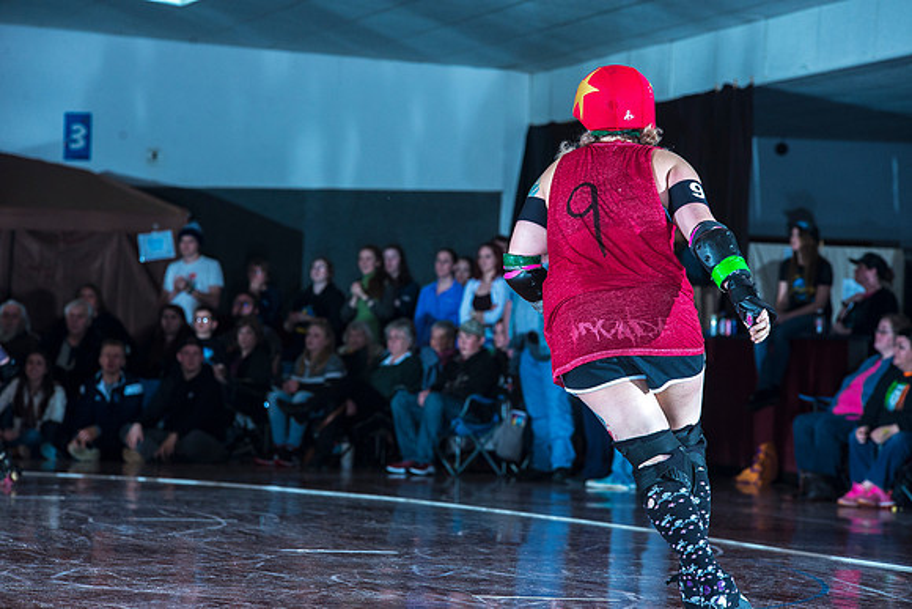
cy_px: 304
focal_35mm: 185
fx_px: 4688
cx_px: 456
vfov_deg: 7.4
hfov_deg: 11.1
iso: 800
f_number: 7.1
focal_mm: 185
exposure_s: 1/160
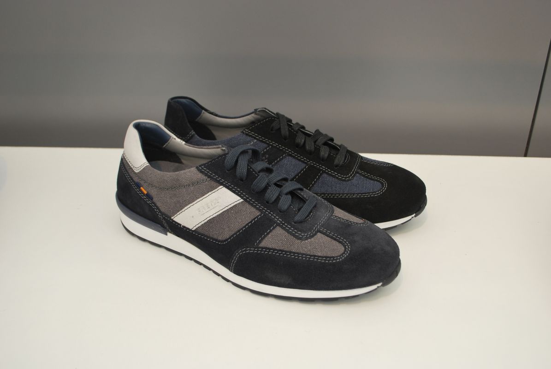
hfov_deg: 53.1
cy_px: 184
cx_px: 276
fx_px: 552
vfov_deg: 37.0
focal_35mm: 36
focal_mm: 24
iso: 200
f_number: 5
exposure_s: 1/100
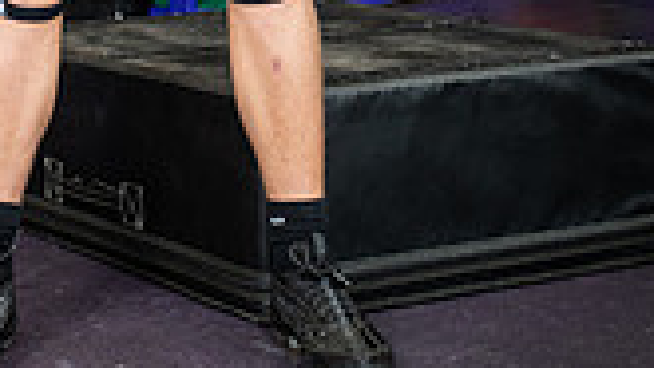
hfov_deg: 17.7
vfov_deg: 9.4
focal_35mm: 120
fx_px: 2082
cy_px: -408
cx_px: 131
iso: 500
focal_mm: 42
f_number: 5.6
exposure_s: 1/250
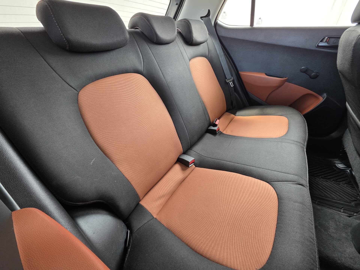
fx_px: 135
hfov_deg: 106.2
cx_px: 180
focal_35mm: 13
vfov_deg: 89.9
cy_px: 135
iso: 250
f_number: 1.9
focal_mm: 2.2
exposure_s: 1/120
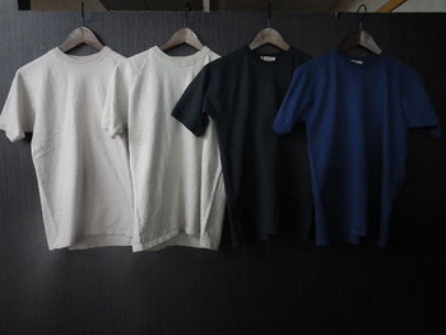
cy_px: 168
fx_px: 361
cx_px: 223
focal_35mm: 28
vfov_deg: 49.8
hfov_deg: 63.4
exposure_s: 1/50
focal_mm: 5
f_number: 3.5
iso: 500
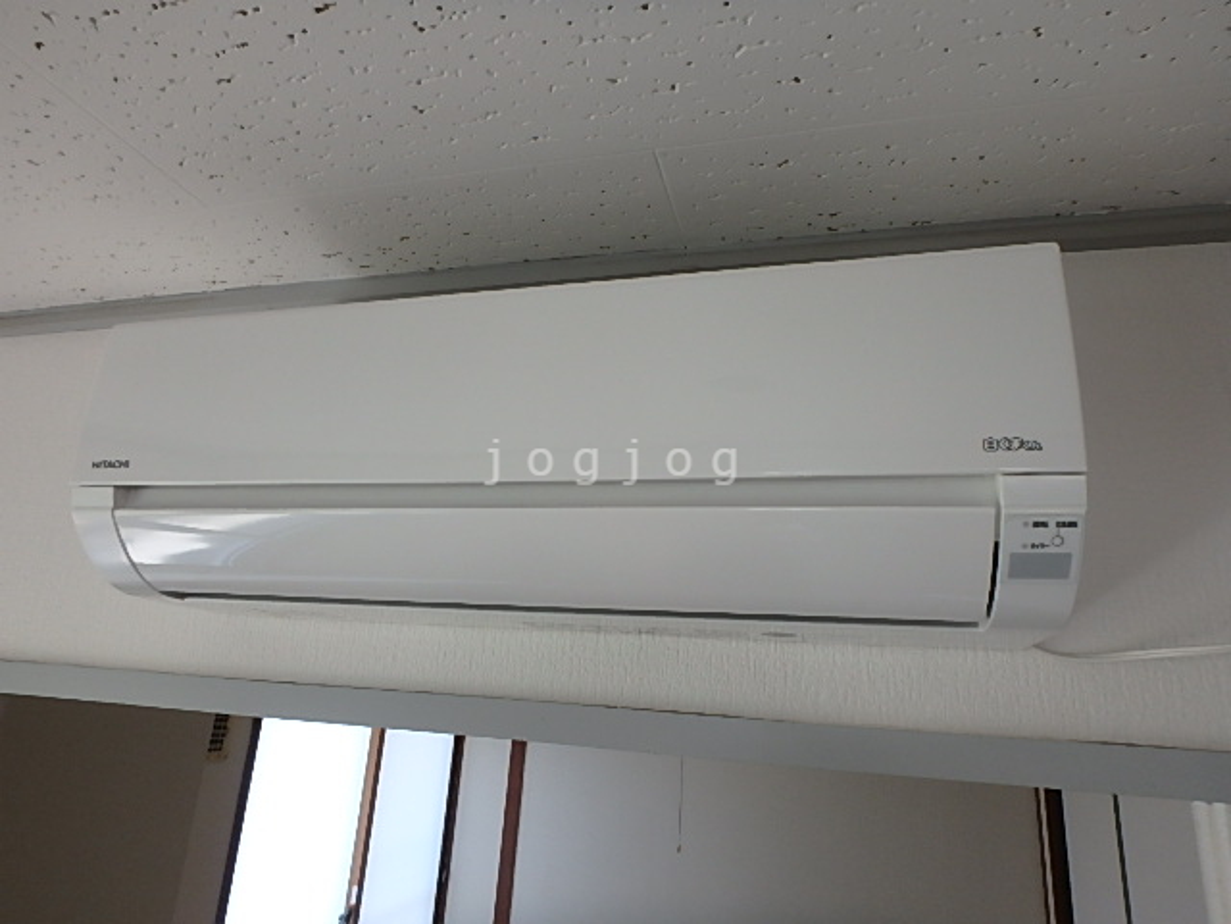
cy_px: 462
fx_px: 747
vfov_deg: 63.4
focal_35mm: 21
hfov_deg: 79.0
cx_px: 616
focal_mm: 3.7
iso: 200
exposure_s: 1/60
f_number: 3.5
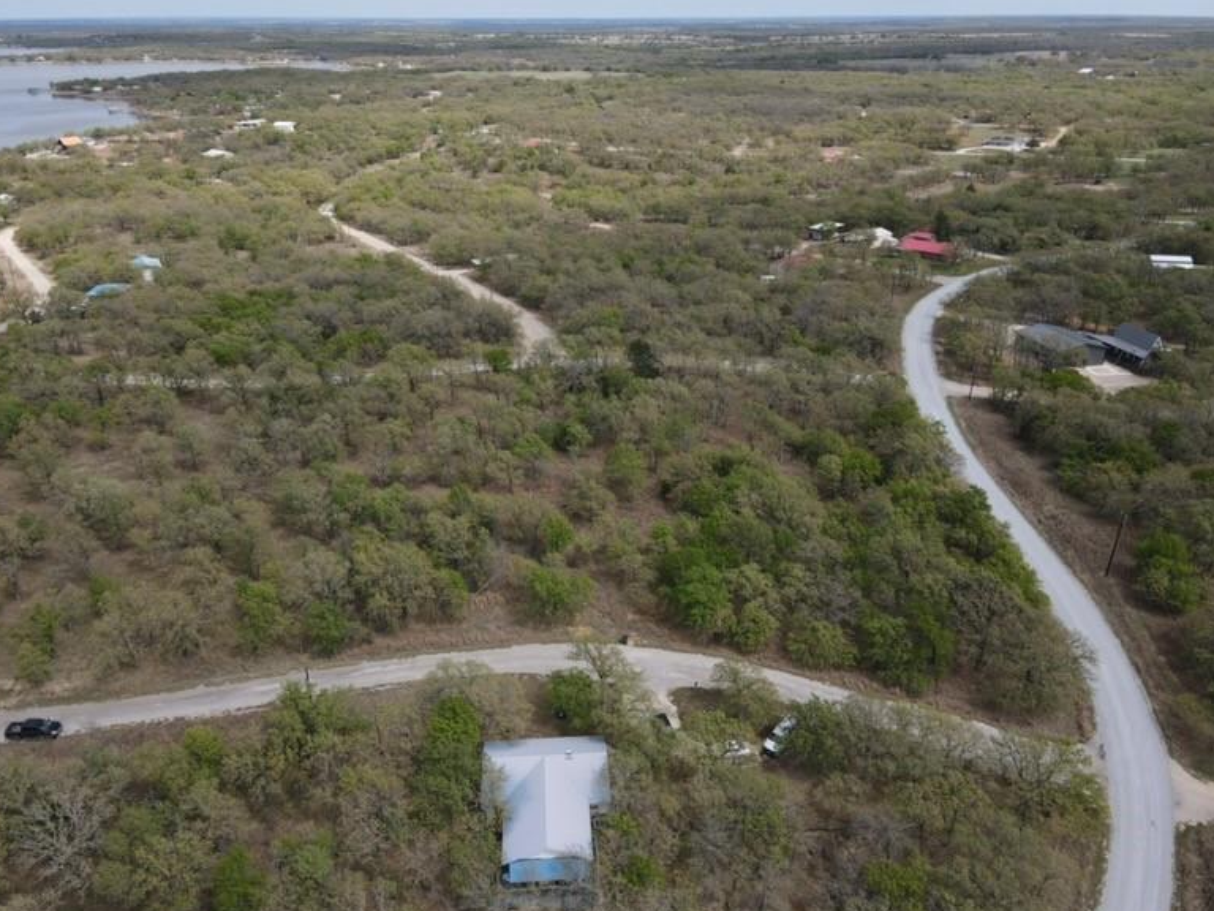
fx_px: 877
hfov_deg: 69.4
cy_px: 470
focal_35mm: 25
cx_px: 590
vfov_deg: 54.9
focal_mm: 4.5
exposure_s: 1/800
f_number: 2.8
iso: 100
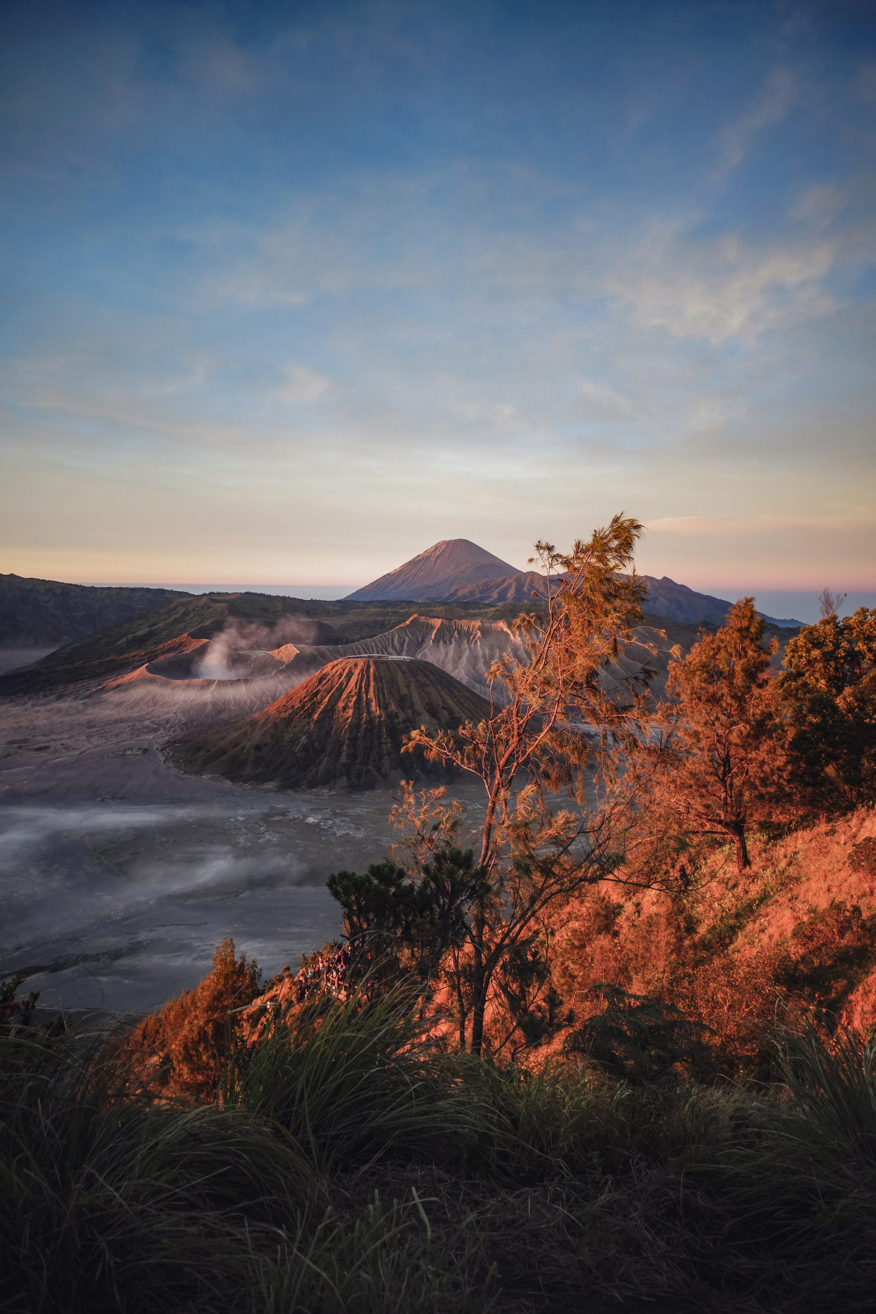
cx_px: 438
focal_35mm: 24
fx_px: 876
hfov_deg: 53.1
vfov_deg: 73.7
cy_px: 657
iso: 125
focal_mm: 8.8
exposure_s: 1/160
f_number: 3.2
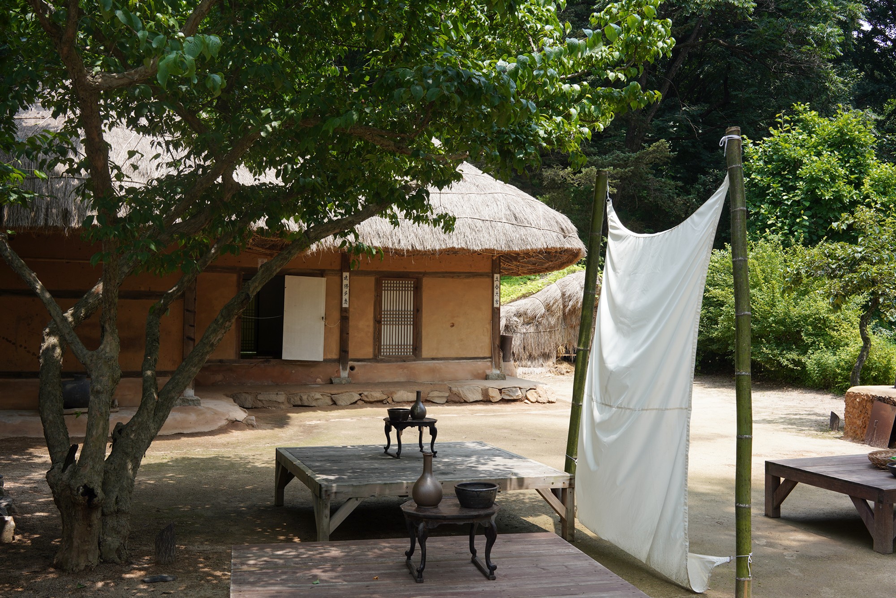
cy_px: 299
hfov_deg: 54.4
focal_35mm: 35
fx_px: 871
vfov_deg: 37.9
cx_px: 448
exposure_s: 1/100
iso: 200
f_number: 10
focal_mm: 35
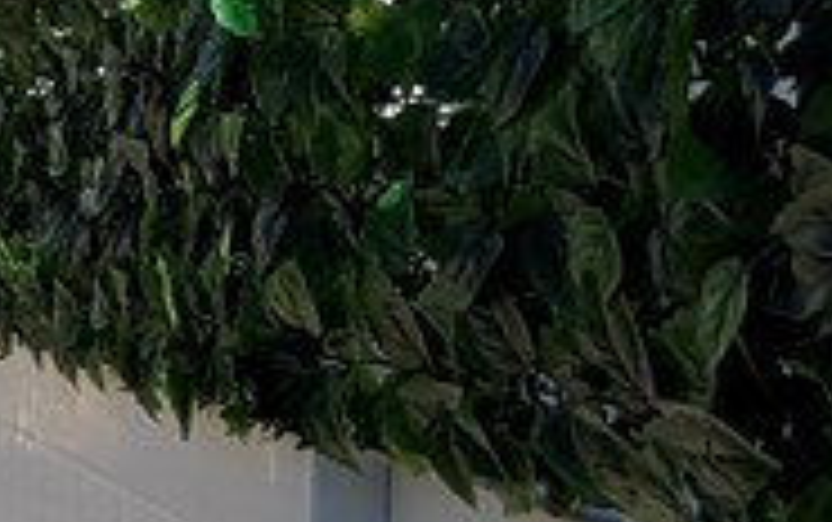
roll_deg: +0.8
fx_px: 1861
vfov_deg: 16.0
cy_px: 234
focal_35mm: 82
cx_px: -1466
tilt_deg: -2.4
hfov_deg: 12.8
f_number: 2.2
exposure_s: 1/970
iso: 20
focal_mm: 2.22
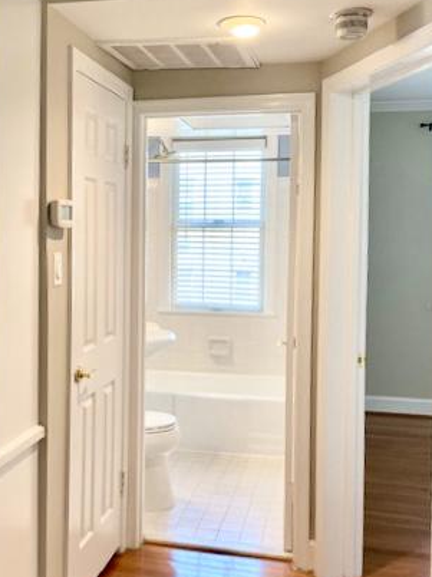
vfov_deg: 48.3
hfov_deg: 37.5
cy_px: 377
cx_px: 162
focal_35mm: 38
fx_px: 633
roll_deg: -0.8
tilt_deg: -10.8
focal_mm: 4.25
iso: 64
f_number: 1.8
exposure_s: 1/60
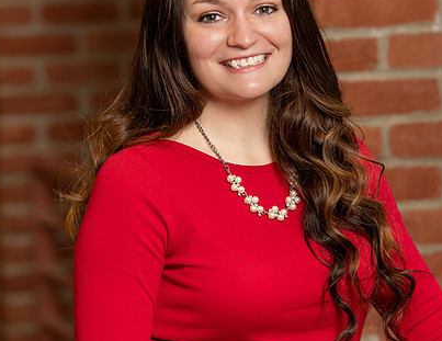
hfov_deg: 7.7
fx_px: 3277
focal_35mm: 254
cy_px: 145
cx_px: 227
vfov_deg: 6.0
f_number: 4.5
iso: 400
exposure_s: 1/200
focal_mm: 160
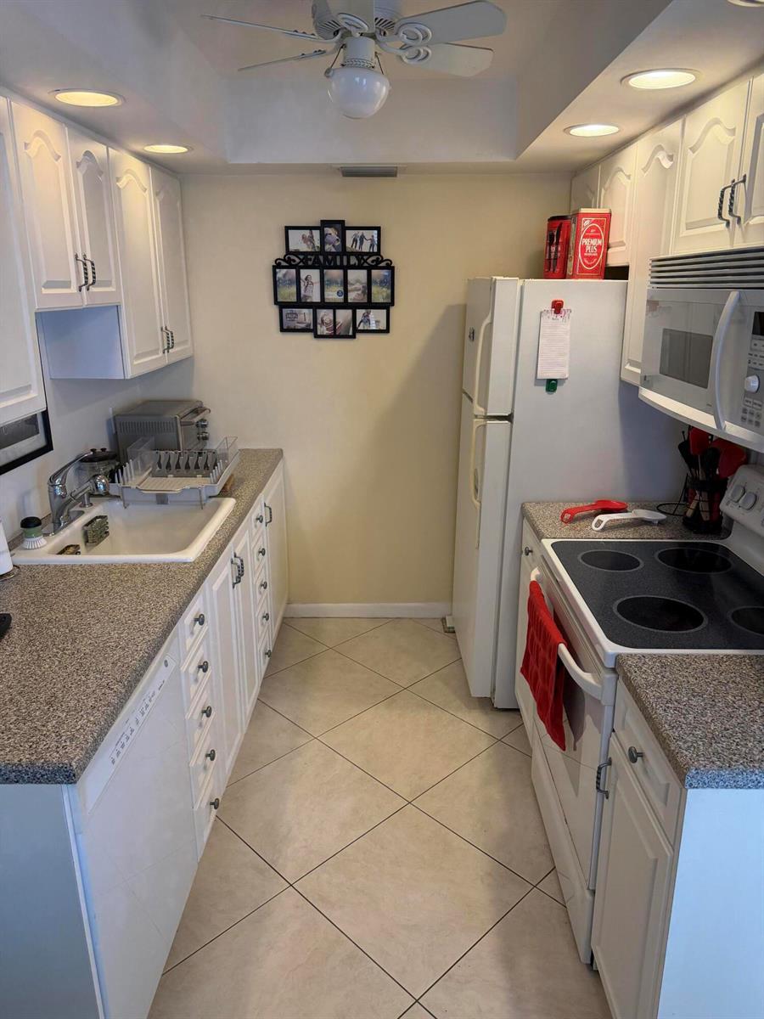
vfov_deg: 71.6
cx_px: 382
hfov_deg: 56.8
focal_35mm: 24
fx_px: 706
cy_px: 510
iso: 200
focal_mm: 6.76
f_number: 1.78
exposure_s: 1/134
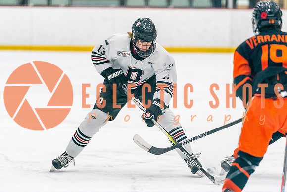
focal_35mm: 299
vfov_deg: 4.6
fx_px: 2384
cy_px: 99
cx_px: 162
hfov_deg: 6.9
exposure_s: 1/1250
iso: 3200
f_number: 2.8
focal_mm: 200
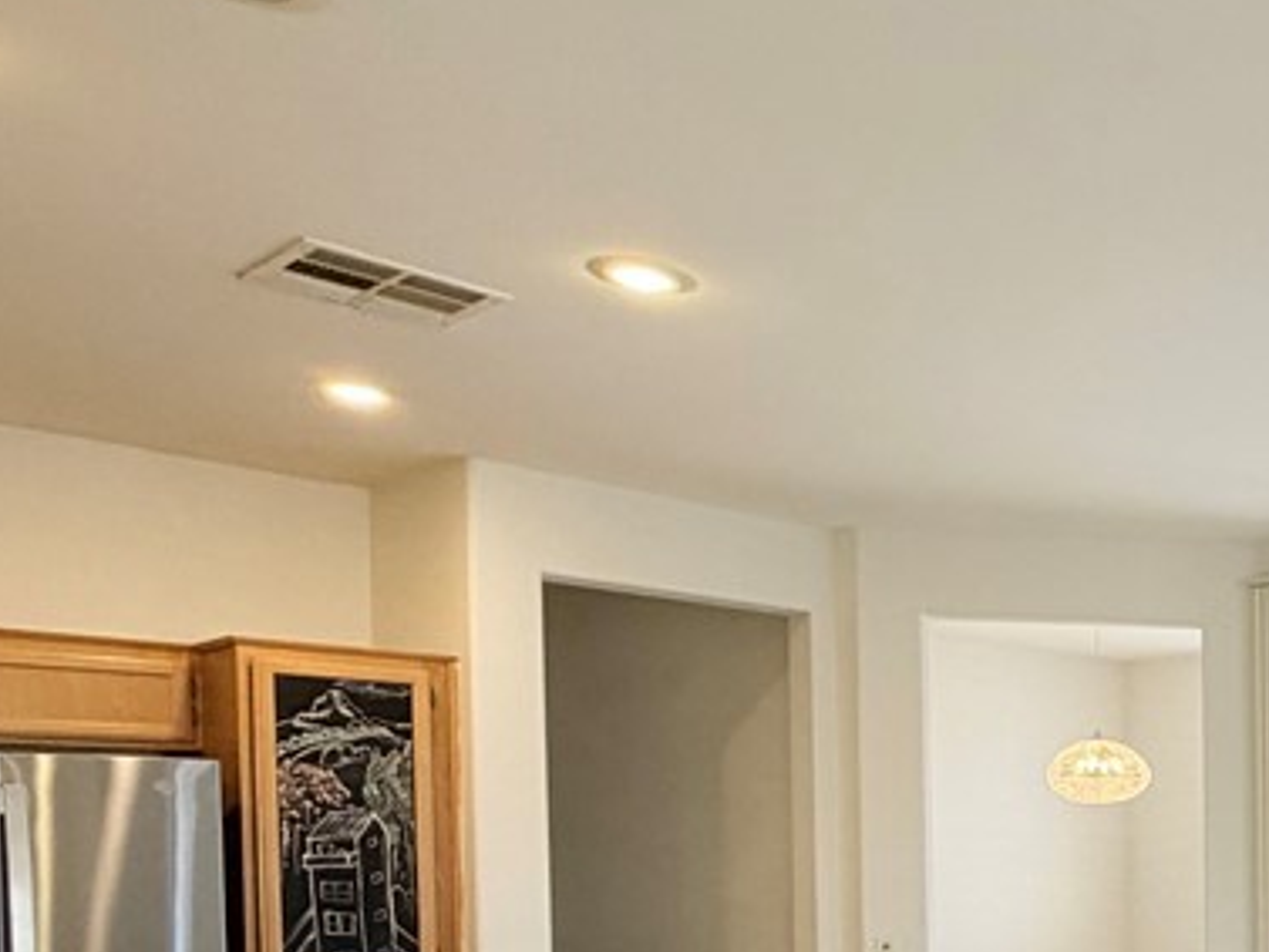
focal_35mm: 38
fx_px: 1393
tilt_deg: -1.2
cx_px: 1592
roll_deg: +1.6
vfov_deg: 35.3
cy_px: 871
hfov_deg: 35.8
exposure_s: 1/120
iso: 200
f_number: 2.2
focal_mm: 2.22
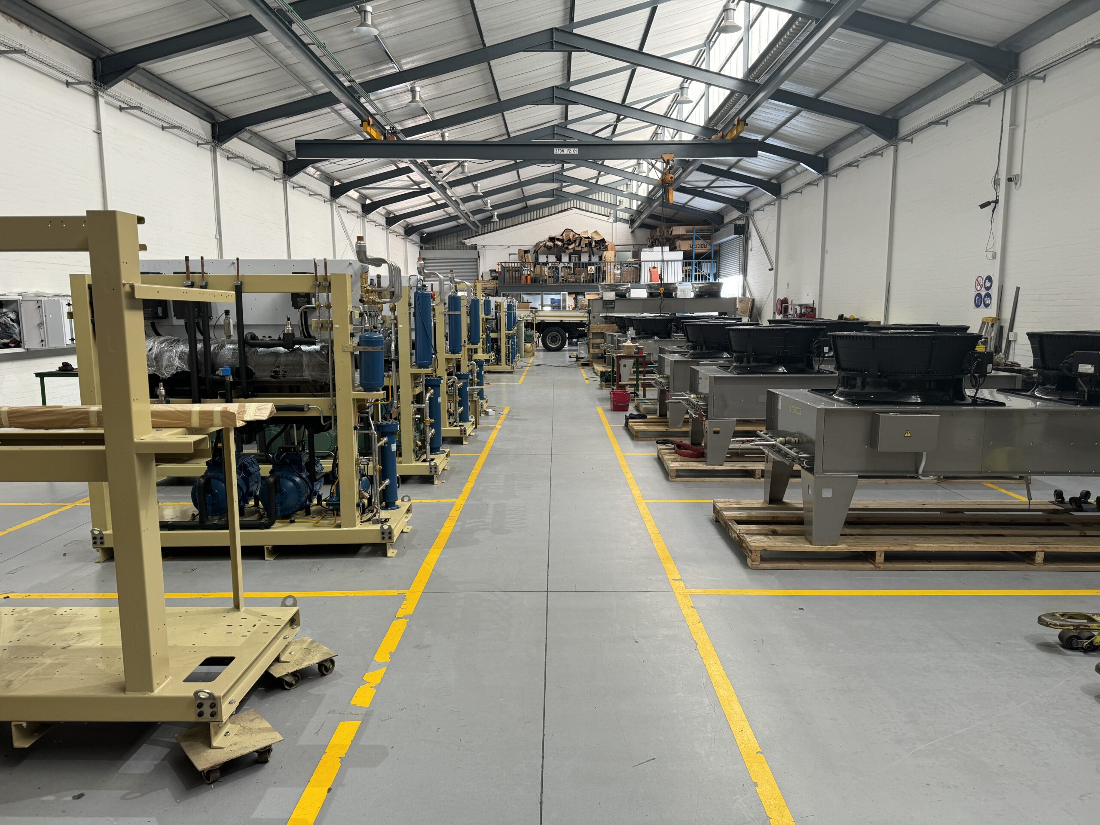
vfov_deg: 56.8
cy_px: 412
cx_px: 550
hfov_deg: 71.6
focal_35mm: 24
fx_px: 763
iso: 100
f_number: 1.78
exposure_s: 1/50
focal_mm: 6.86
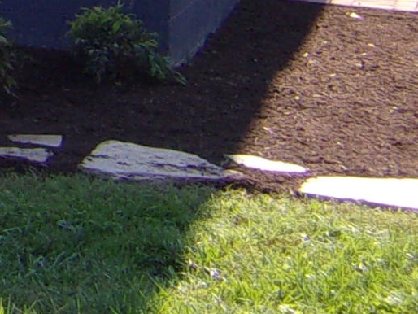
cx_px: -773
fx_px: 2960
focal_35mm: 245
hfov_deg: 7.3
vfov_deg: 5.7
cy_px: -569
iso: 80
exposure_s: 1/300
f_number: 3.7
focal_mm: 7.6
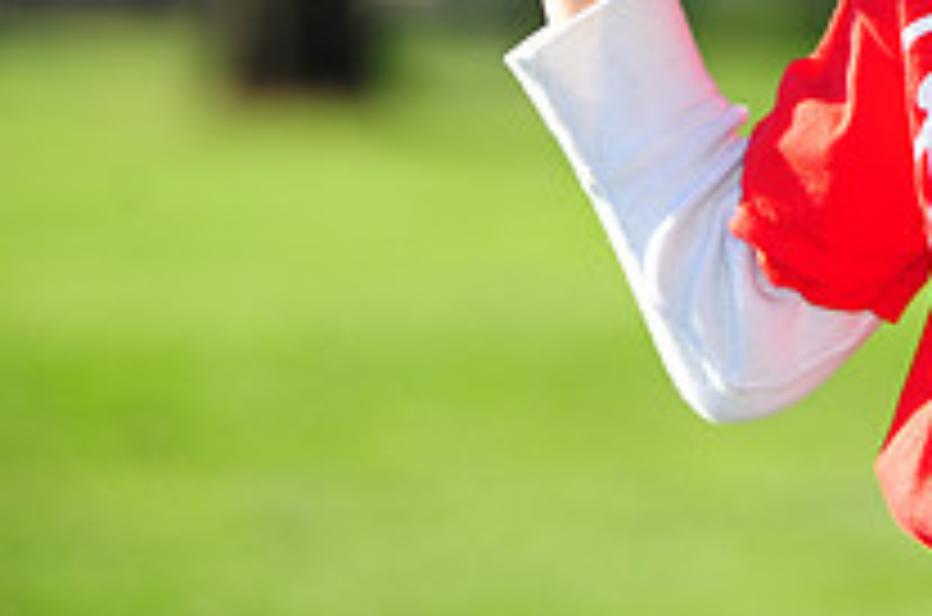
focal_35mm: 365
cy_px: -225
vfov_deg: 3.7
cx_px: 1162
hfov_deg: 5.6
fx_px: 9428
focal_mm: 130
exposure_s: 1/800
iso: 200
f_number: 4.5
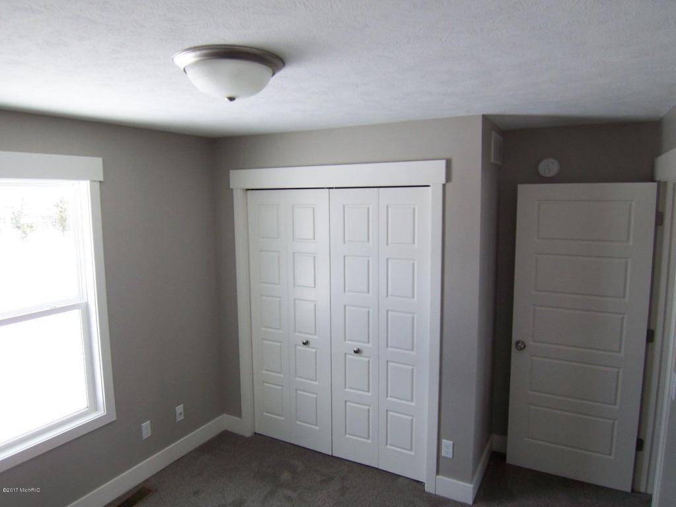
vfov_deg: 58.9
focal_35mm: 23
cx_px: 338
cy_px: 254
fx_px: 449
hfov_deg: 73.9
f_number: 2.8
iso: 64
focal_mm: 3.8
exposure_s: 1/60
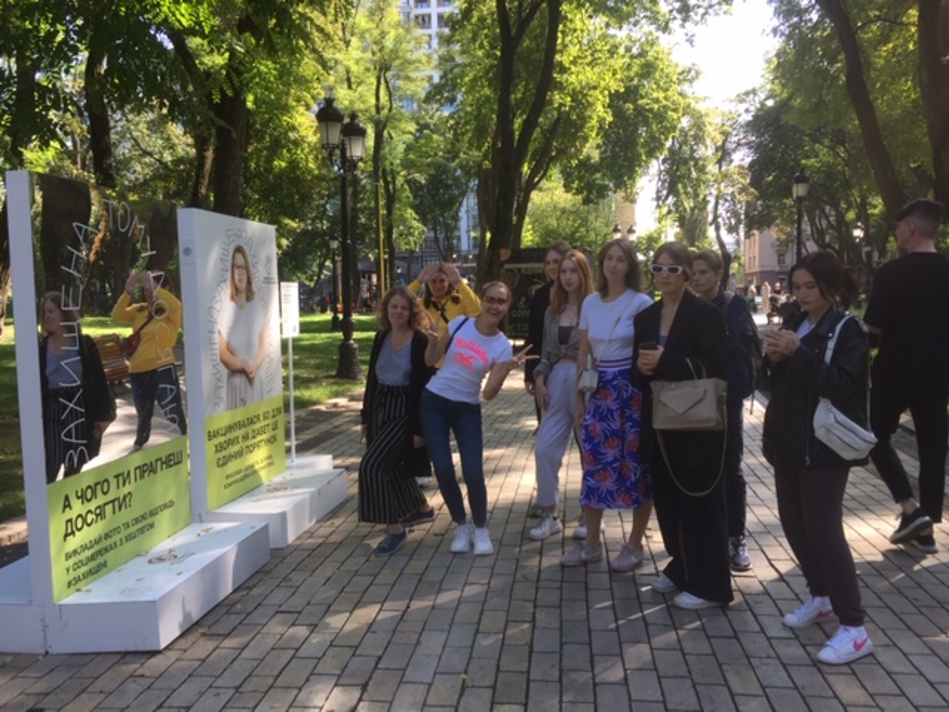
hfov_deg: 61.7
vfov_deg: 48.2
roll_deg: +1.1
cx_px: 474
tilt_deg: -4.5
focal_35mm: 29
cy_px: 356
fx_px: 795
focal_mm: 4.15
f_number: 2.2
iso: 32
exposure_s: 1/230
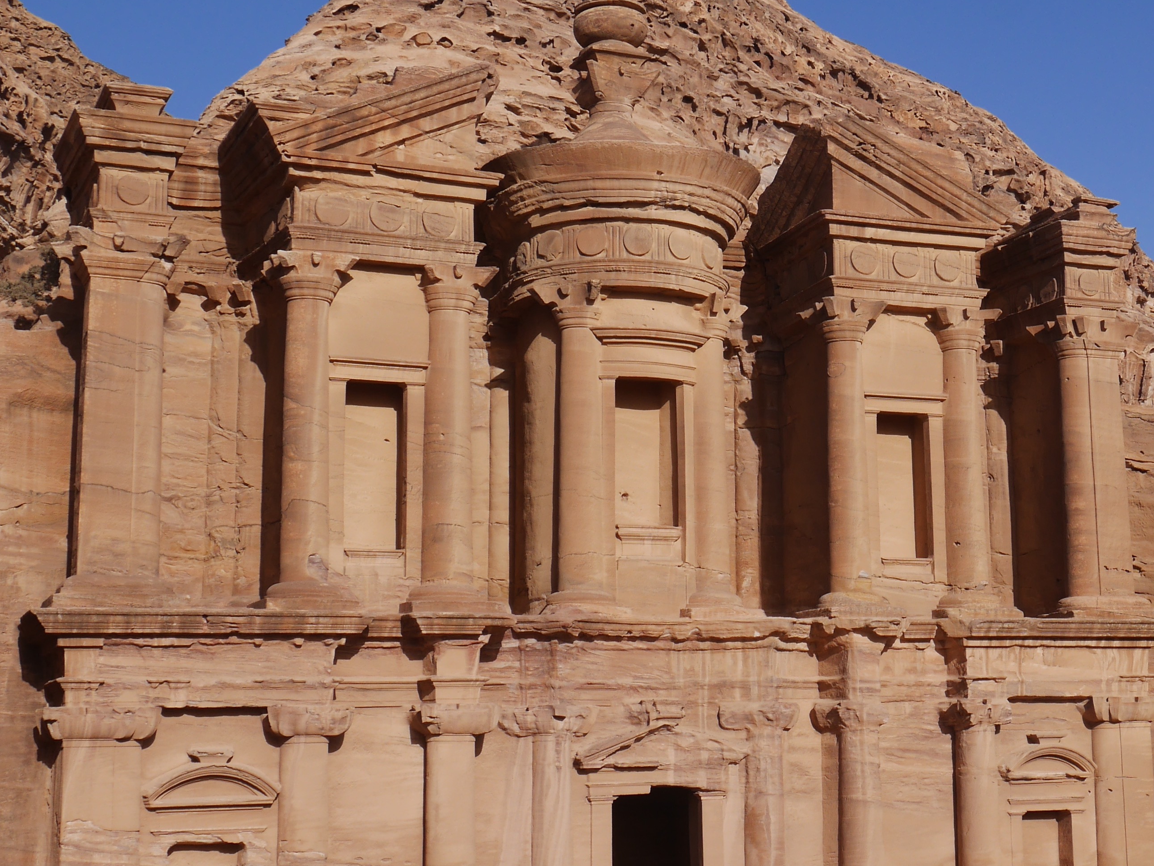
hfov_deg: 29.8
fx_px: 2134
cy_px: 409
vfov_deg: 22.9
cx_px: 869
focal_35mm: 64
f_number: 10
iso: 200
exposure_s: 1/640
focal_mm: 18
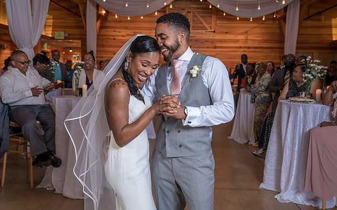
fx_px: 358
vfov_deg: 32.7
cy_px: 100
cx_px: 168
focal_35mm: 39
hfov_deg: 50.4
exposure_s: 1/200
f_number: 4.5
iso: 2000
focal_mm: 37
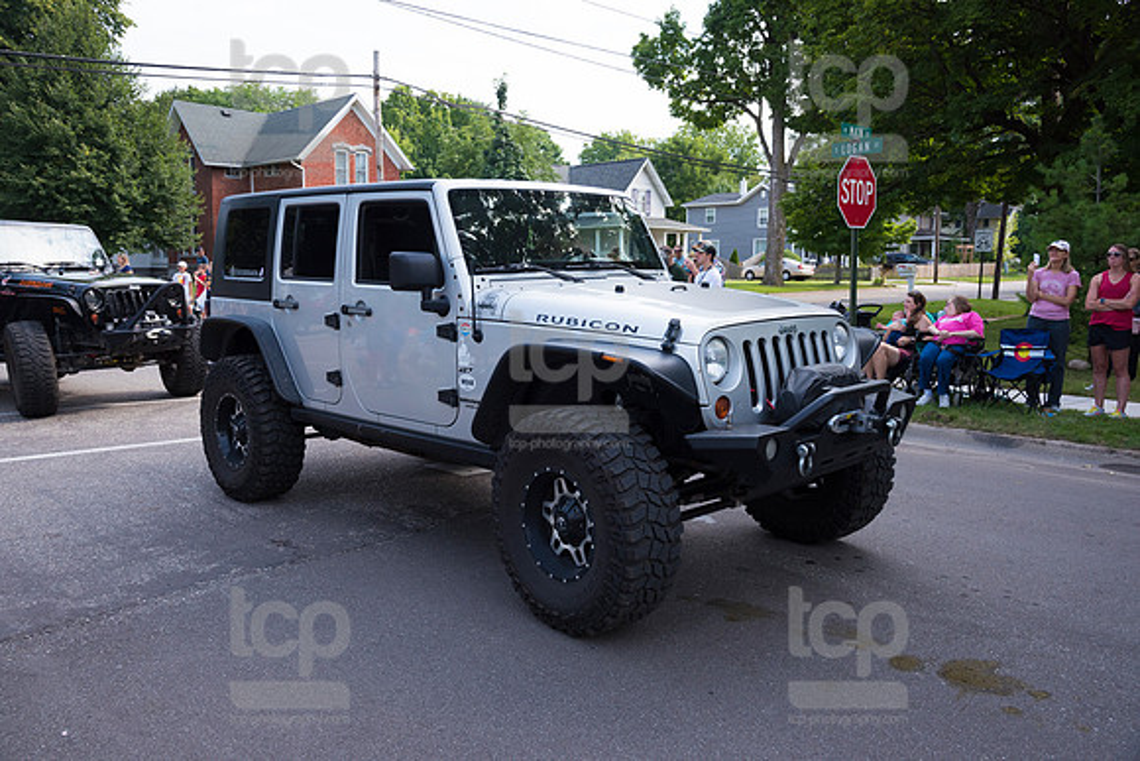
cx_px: 570
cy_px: 380
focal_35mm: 30
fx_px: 950
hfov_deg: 61.9
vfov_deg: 43.6
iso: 560
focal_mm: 30
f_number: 6.3
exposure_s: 1/500
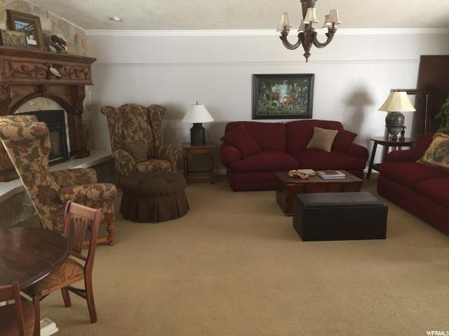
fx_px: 376
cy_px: 168
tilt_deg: -11.2
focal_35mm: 29
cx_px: 224
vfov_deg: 48.2
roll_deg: +1.6
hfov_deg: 61.7
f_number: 2.2
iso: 125
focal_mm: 4.15
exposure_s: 1/30
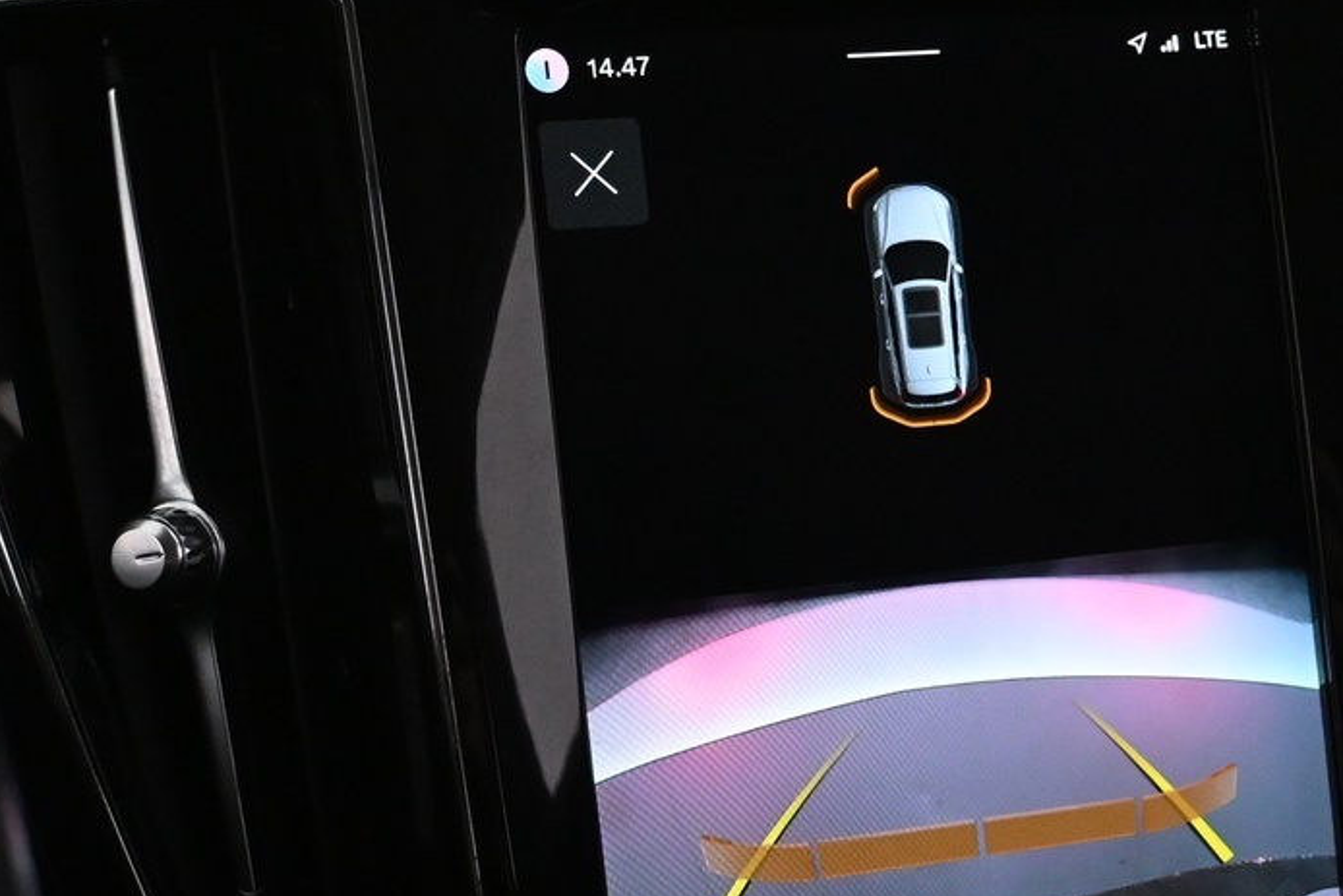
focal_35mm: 79
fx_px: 2938
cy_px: 542
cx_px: 875
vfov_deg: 17.3
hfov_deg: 25.6
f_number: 4
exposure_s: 1/125
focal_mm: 22.5
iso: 3200
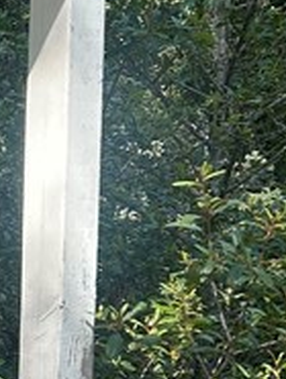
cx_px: -394
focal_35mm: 143
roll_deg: -0.8
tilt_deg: -5.5
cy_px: 326
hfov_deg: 9.3
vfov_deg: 13.7
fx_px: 1572
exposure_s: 1/526
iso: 50
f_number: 1.5
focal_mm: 5.7
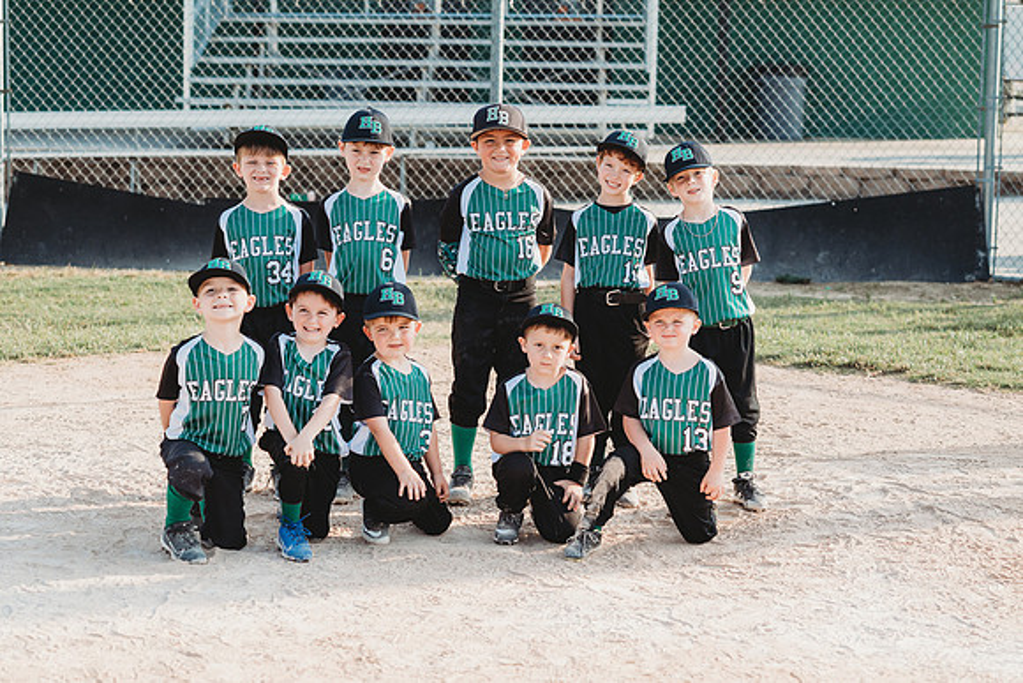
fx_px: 2416
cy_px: 342
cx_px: 512
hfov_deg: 23.9
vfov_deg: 16.1
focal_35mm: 85
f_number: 4.5
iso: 320
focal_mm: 85
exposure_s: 1/1000
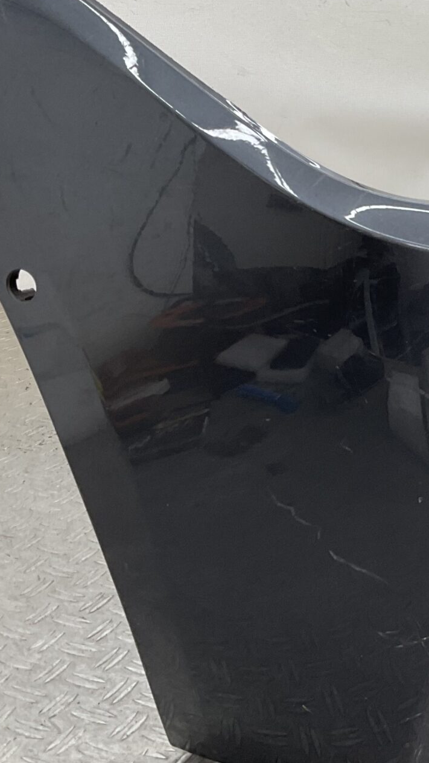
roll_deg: -2.8
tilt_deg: -17.4
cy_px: 330
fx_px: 1294
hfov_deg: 18.0
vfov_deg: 32.8
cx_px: 493
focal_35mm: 64
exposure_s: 1/100
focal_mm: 3
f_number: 1.8
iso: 25
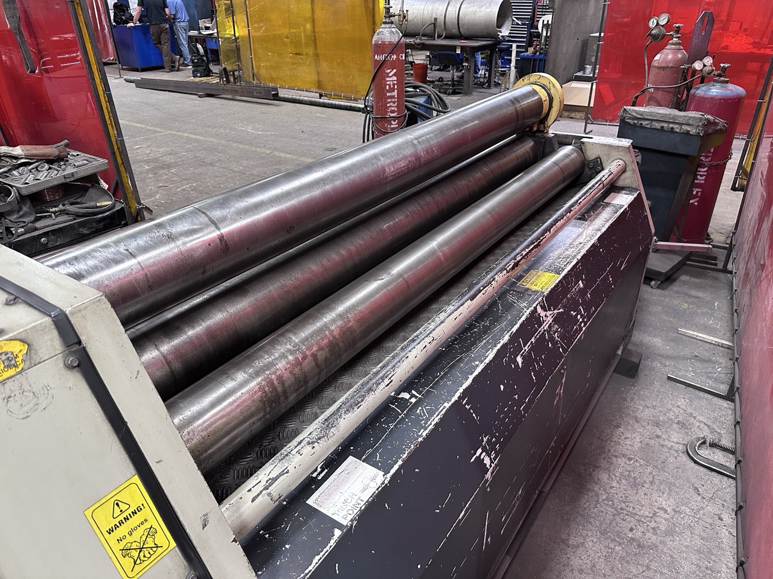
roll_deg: +0.7
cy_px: 290
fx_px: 536
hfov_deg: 71.6
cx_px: 386
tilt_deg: -28.1
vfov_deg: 56.8
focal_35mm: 24
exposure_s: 1/60
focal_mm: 6.86
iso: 320
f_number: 1.78
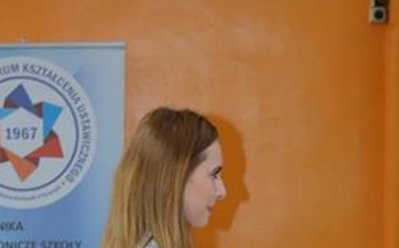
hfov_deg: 15.0
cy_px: 422
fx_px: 1510
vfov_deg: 9.1
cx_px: 182
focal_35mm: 139
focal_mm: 42
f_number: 5
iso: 900
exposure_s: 1/60
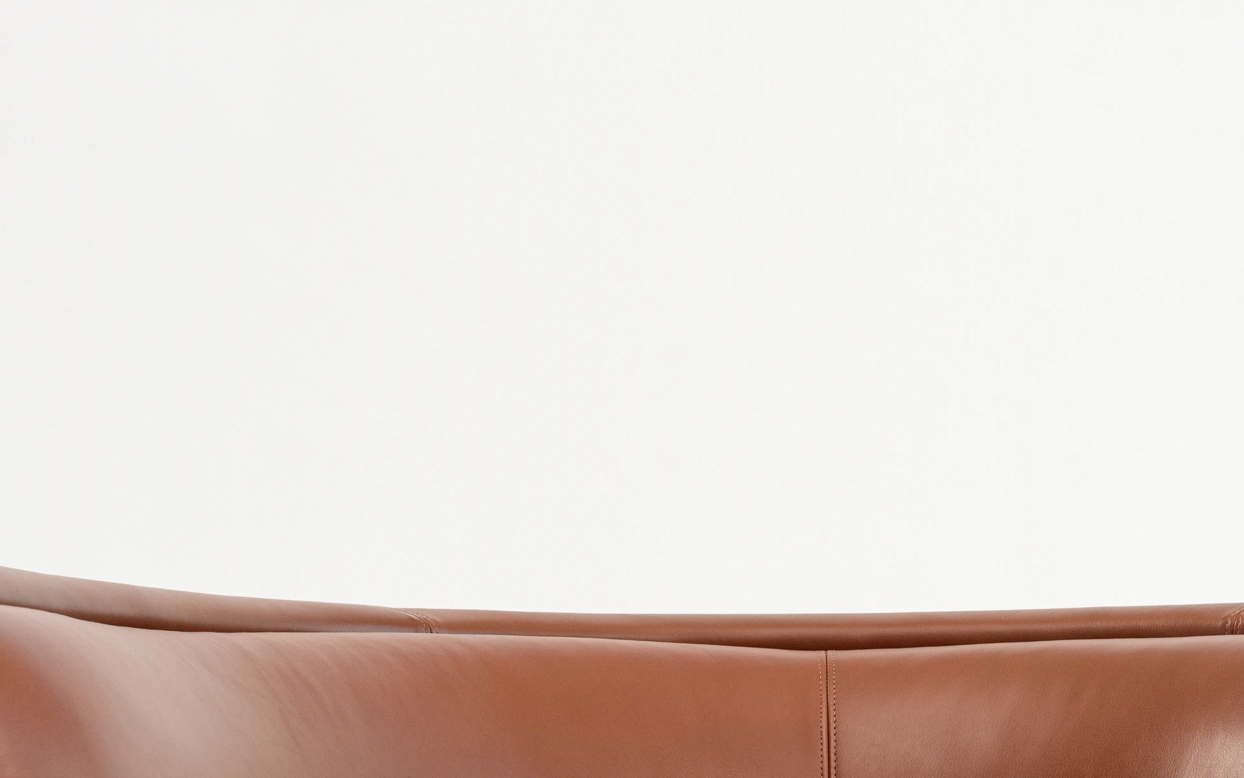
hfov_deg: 20.5
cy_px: 802
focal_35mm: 101
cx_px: 877
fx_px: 3425
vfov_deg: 12.8
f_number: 8
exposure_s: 1/60
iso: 250
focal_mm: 50
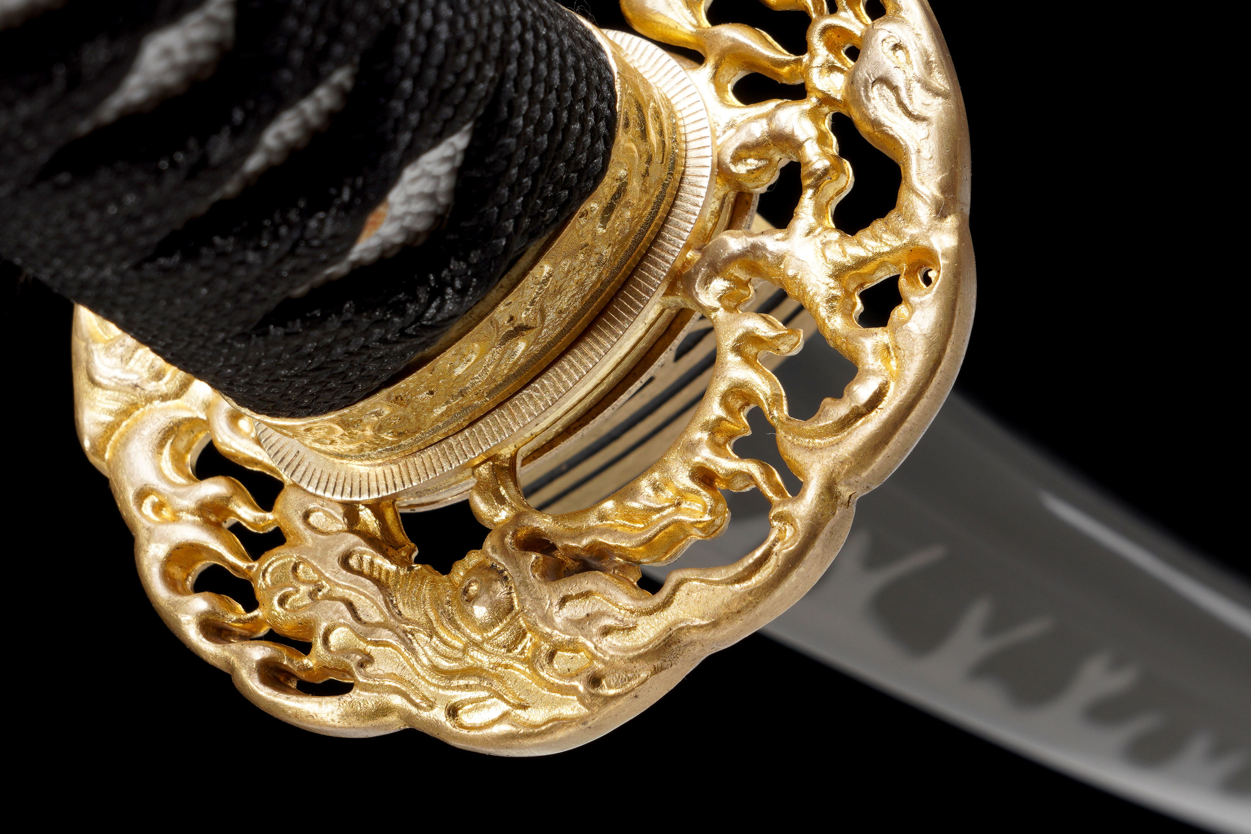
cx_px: 672
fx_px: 4176
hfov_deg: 17.0
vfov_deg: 11.4
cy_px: 226
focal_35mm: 120
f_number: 10
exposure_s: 1/200
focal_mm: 47.4
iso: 100
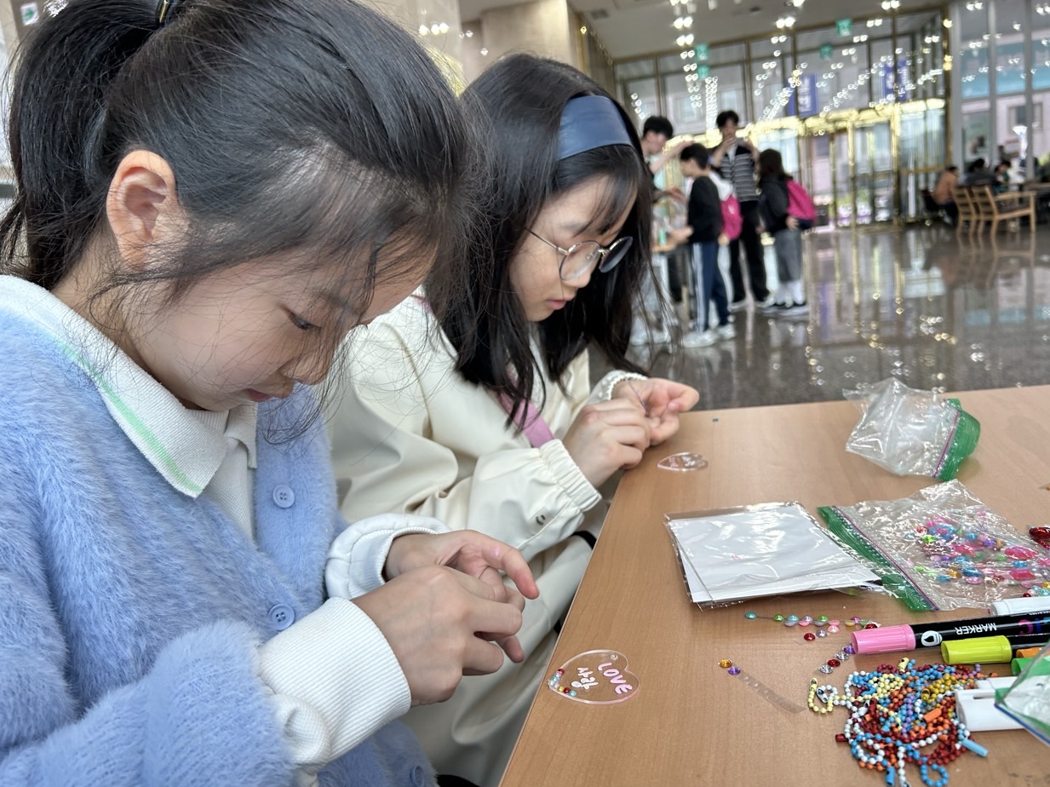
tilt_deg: -9.4
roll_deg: +7.6
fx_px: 819
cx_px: 517
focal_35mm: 27
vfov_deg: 51.3
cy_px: 390
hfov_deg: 65.3
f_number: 1.5
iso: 100
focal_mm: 5.7
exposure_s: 1/120
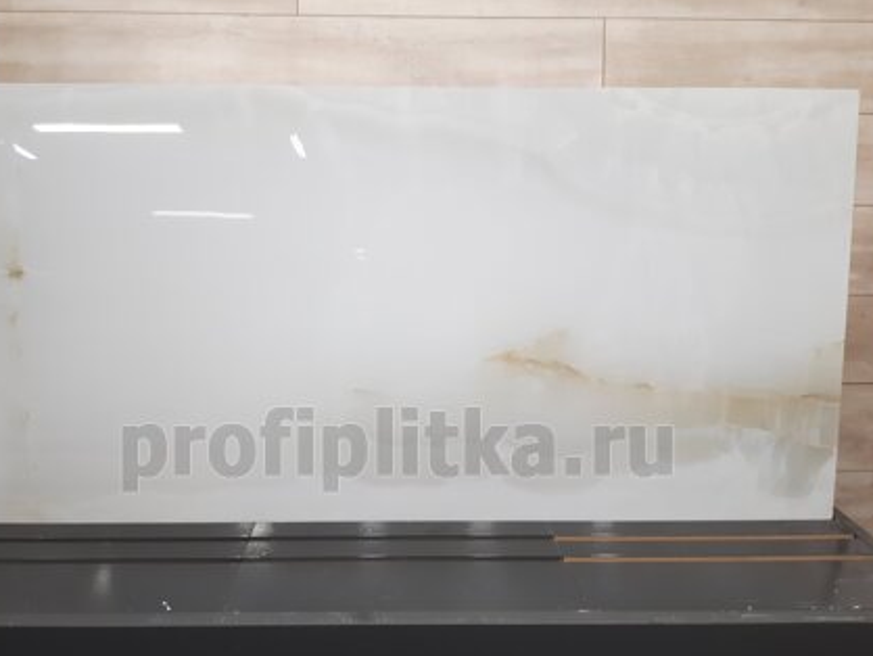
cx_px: 397
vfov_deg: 51.4
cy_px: 329
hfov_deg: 65.2
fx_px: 681
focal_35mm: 27
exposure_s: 1/50
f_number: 1.8
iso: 137
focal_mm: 5.23
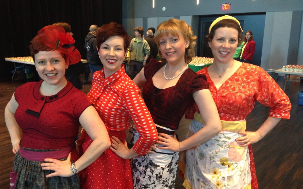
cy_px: 109
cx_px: 147
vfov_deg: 35.3
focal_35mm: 36
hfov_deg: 54.0
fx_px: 297
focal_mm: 4.12
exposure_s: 1/20
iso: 320
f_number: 2.4
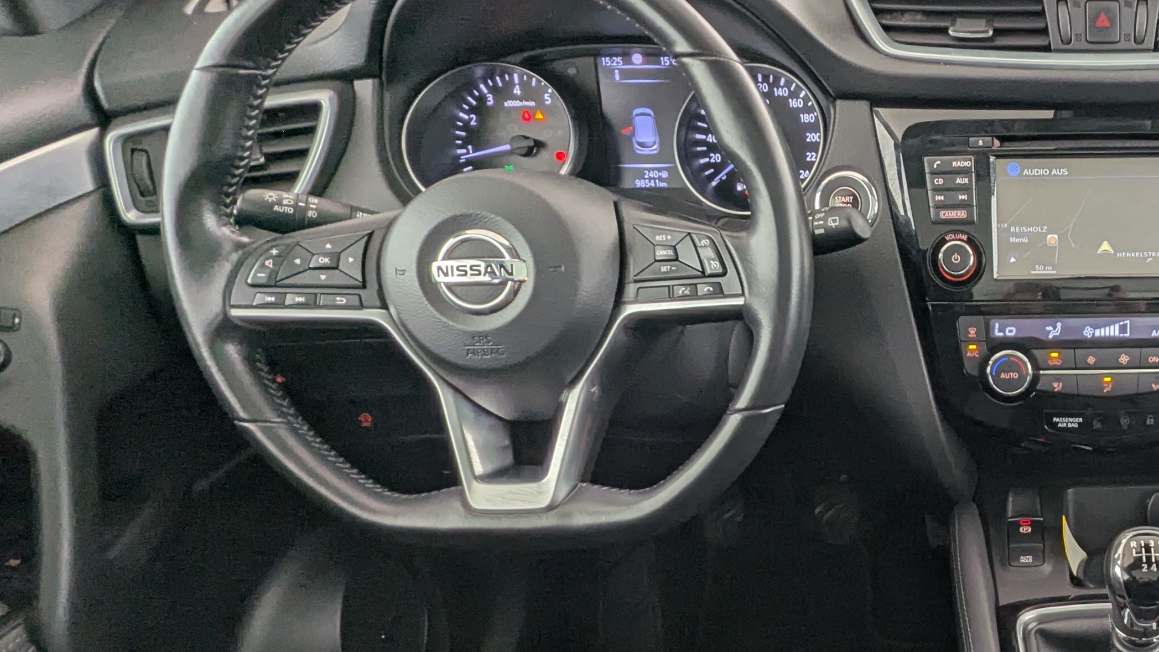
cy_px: 542
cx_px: 1073
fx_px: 1045
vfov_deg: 33.4
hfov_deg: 50.5
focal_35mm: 34
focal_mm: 2.35
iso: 79
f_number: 2.2
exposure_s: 1/40.8
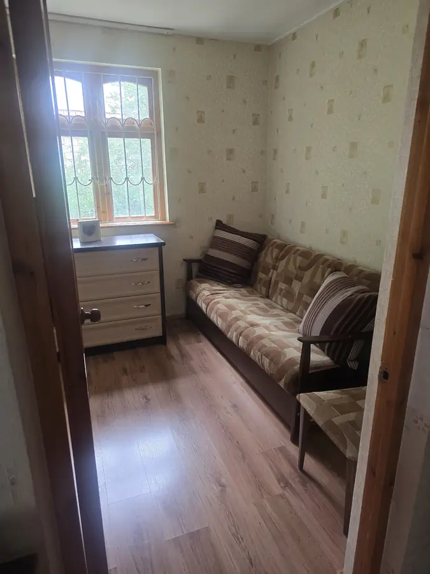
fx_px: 381
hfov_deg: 58.9
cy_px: 287
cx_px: 215
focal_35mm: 23
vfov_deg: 73.9
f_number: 1.7
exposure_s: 1/100
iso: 320
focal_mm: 6.3
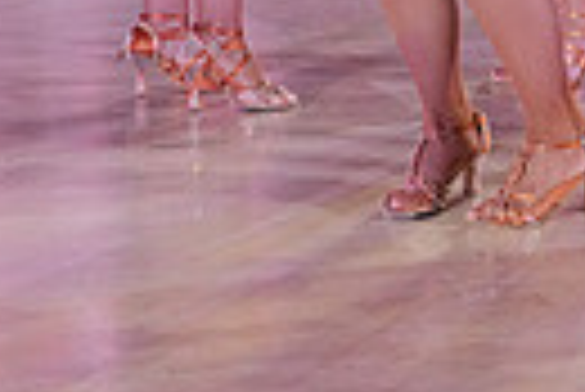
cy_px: -453
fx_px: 2684
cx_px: 513
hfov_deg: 12.4
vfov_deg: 7.9
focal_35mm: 165
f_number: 5
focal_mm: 37
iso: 2500
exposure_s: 1/250
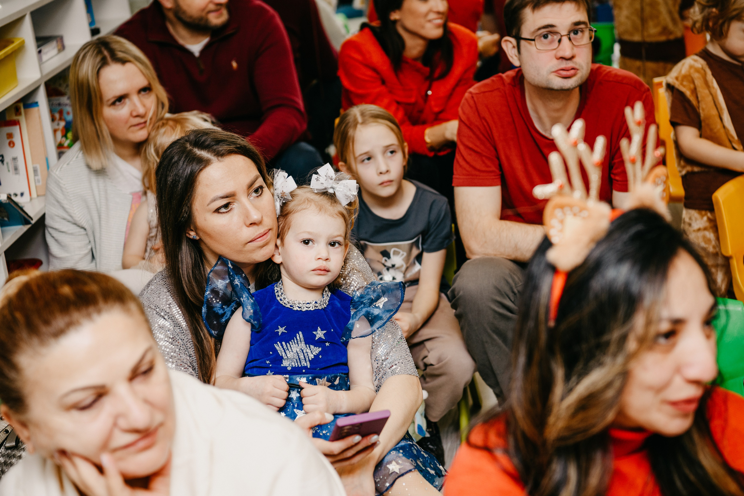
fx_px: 1447
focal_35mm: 70
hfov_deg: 28.8
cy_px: 248
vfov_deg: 19.5
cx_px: 372
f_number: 4
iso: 250
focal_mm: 70
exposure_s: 1/160
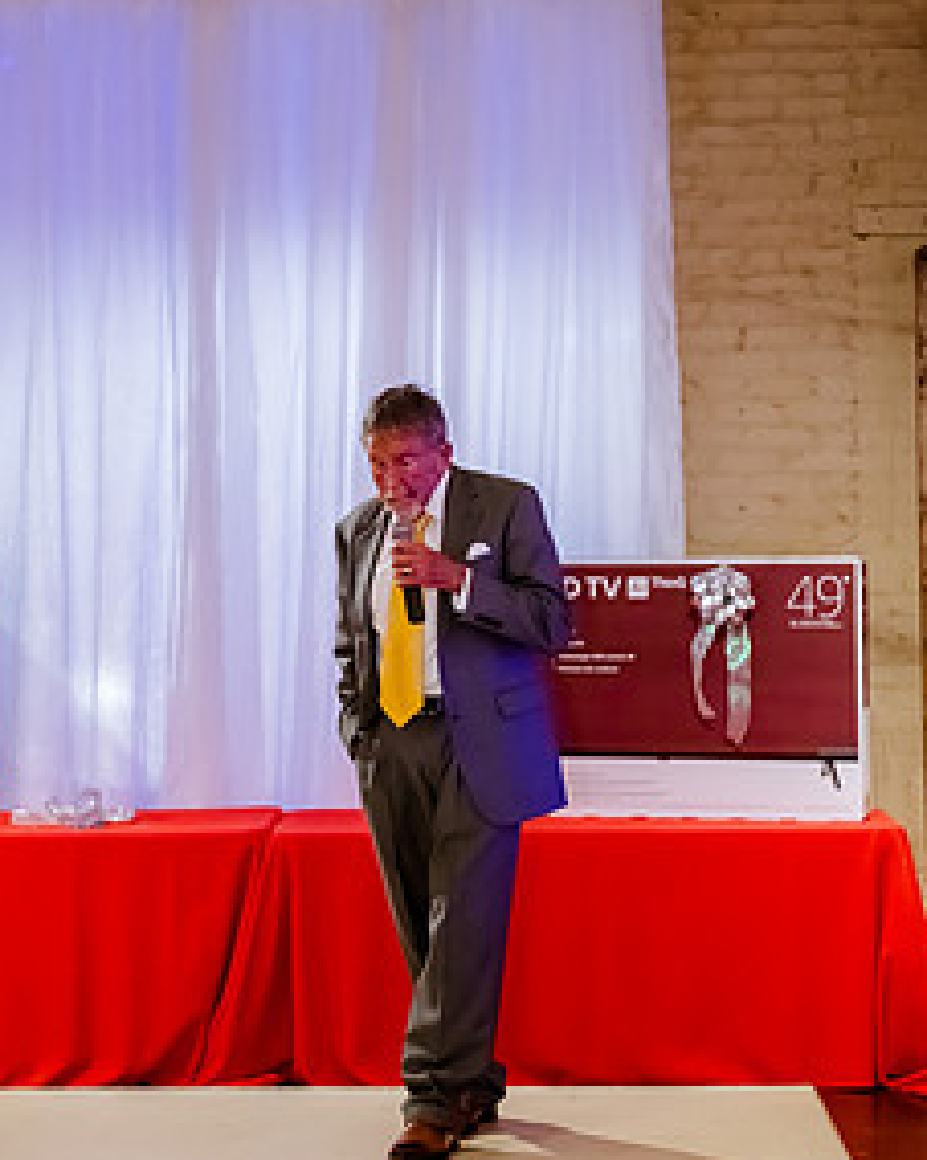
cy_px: 572
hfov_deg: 14.8
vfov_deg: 18.5
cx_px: 339
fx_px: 3569
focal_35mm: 104
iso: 5000
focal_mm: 70
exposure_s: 1/125
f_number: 2.8
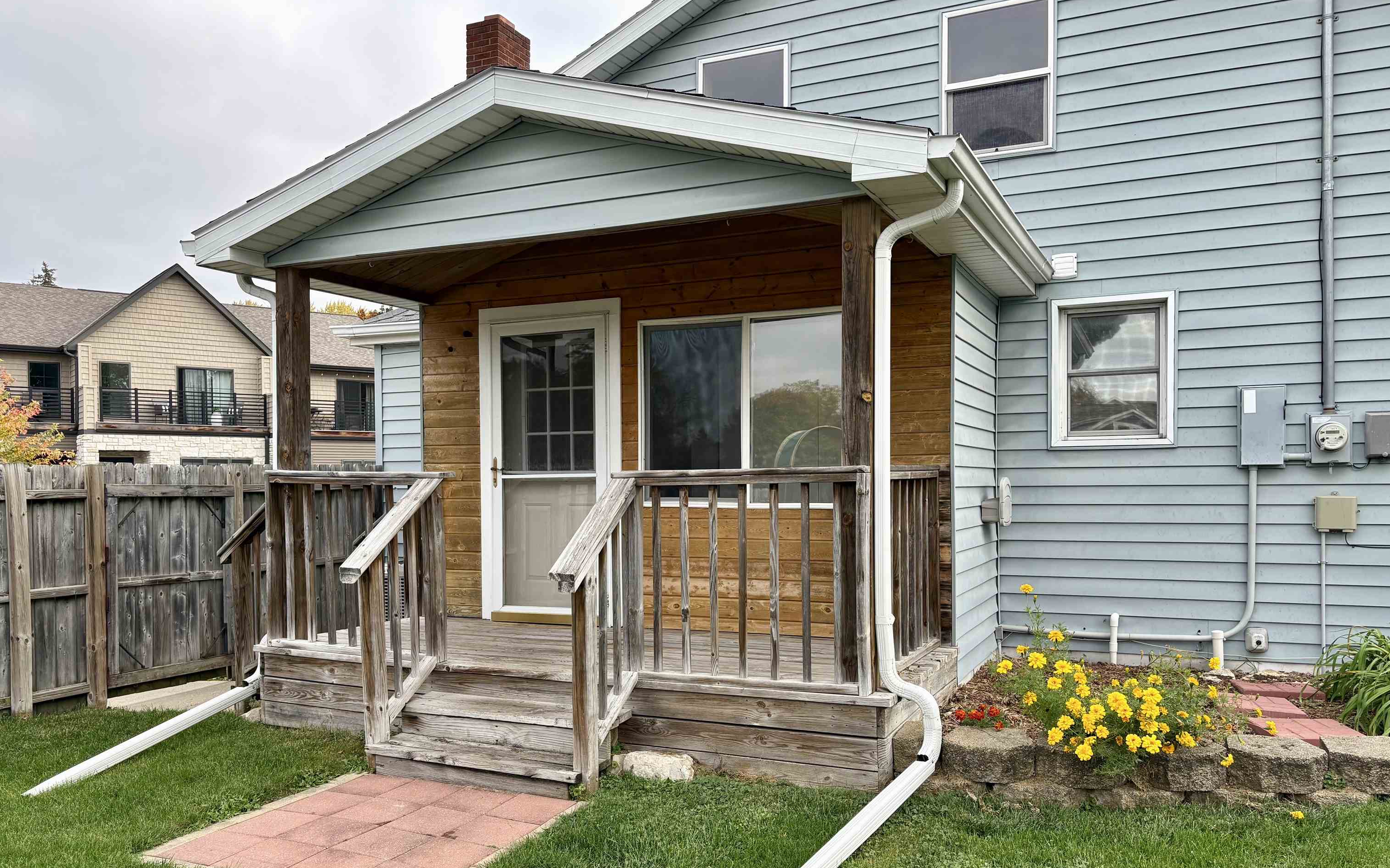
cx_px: 691
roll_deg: +0.8
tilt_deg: -0.2
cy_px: 503
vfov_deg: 44.4
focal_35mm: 28
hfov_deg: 66.5
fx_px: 1061
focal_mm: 5.96
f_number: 1.6
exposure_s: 1/1175
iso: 64
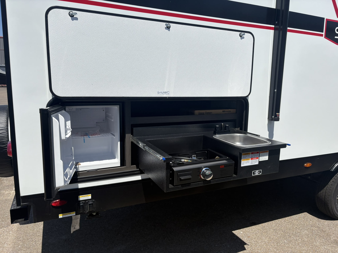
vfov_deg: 53.1
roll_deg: -0.9
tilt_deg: -9.4
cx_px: 169
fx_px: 254
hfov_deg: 67.3
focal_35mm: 26
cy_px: 126
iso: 50
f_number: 1.6
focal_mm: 5.96
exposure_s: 1/5814
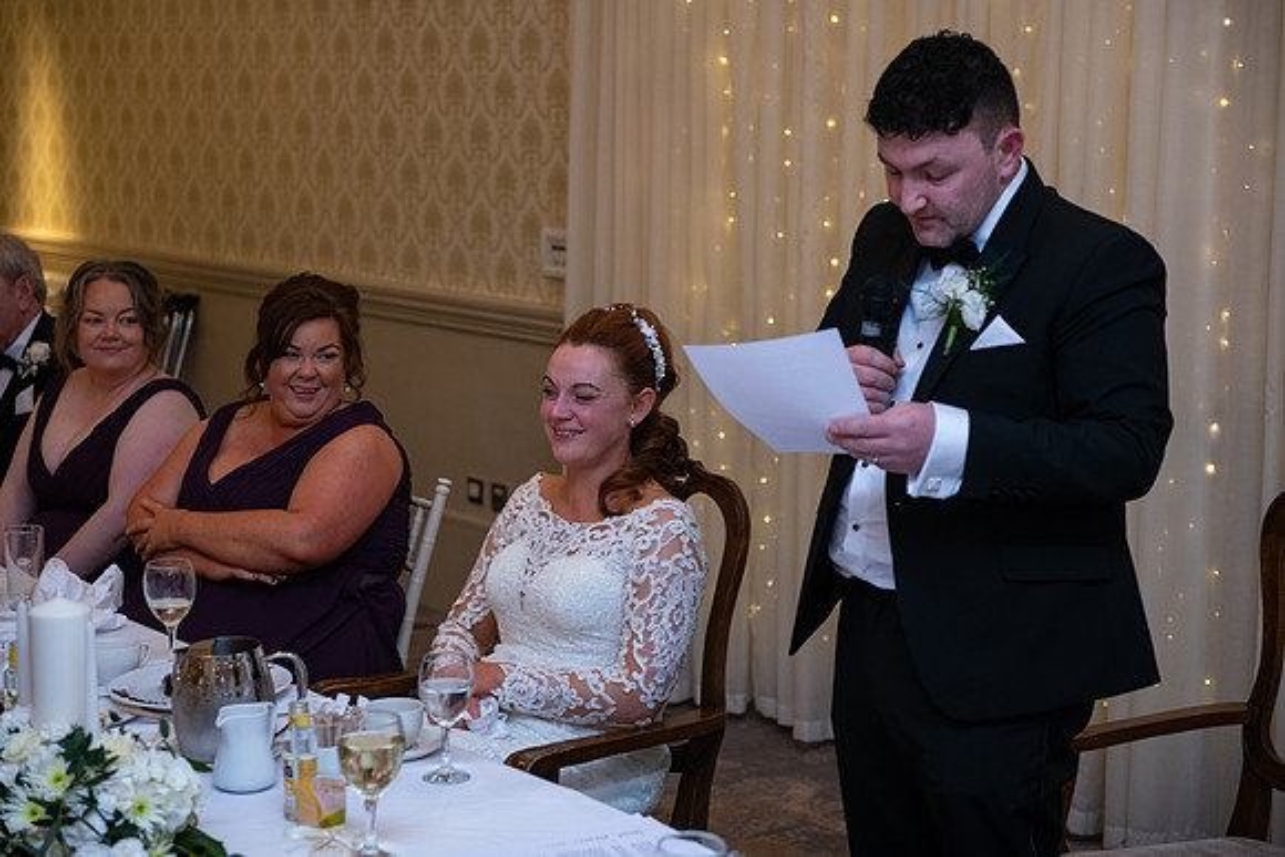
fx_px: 2499
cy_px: 428
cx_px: 642
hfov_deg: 28.8
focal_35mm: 70
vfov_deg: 19.5
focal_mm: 70
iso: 1000
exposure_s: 1/160
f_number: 3.5
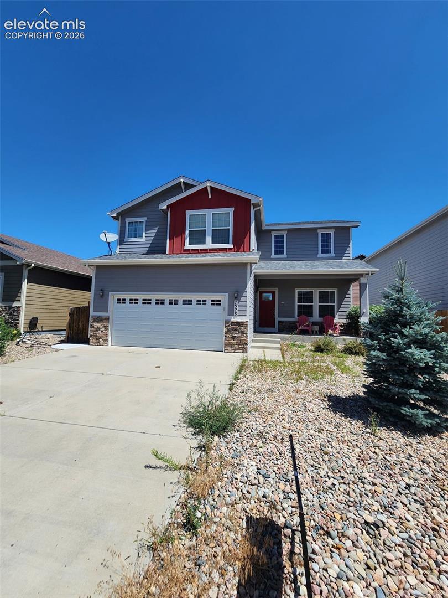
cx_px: 224
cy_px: 299
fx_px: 224
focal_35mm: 13
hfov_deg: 89.9
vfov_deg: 106.2
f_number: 2.2
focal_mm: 2.2
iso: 50
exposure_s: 1/1941
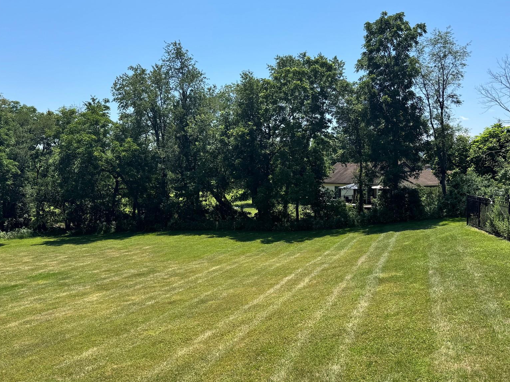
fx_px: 471
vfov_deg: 44.2
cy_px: 199
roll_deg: -0.4
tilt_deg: -4.8
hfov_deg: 56.8
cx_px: 266
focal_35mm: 32
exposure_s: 1/4049
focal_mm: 6.76
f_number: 1.78
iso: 80
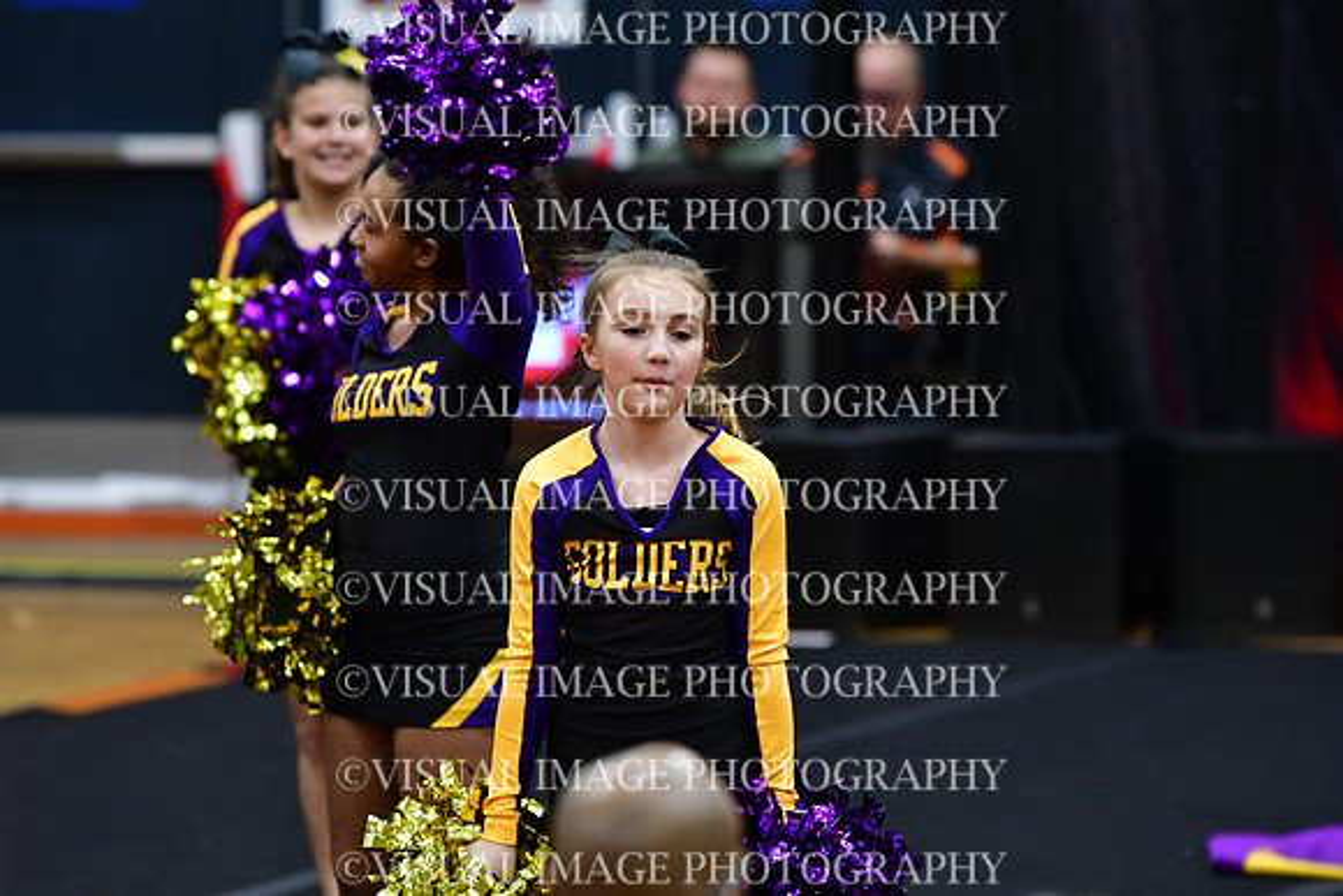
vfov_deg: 4.6
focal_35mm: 300
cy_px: 448
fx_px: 11194
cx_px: 672
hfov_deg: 6.9
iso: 4000
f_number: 3.5
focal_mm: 200
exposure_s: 1/500
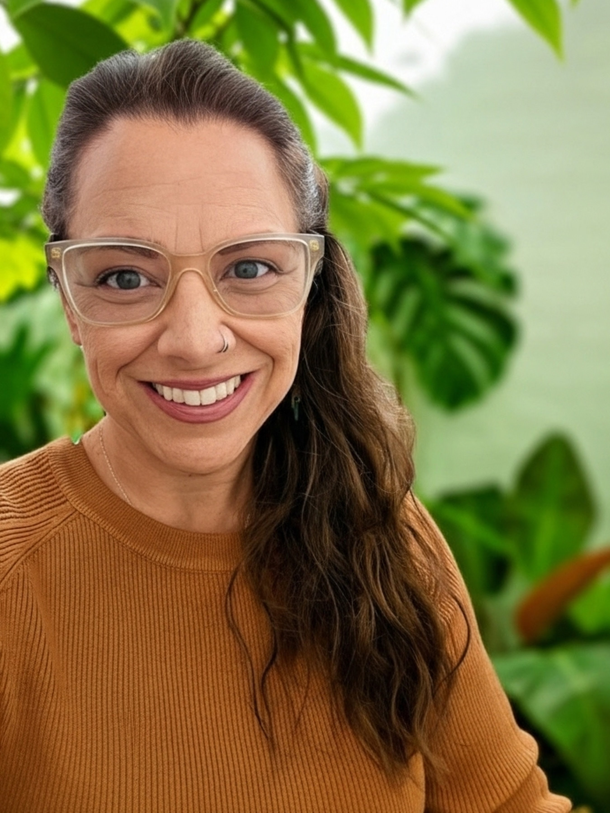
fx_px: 587
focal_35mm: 25
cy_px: 406
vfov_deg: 69.4
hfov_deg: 54.9
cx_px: 305
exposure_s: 1/120
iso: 100
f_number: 2.2
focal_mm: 3.3
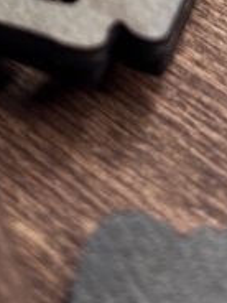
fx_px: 988
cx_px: 133
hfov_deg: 13.1
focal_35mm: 113
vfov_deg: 15.8
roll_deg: -2.8
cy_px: -166
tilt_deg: -40.5
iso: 40
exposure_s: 1/184
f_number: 1.5
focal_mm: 5.7
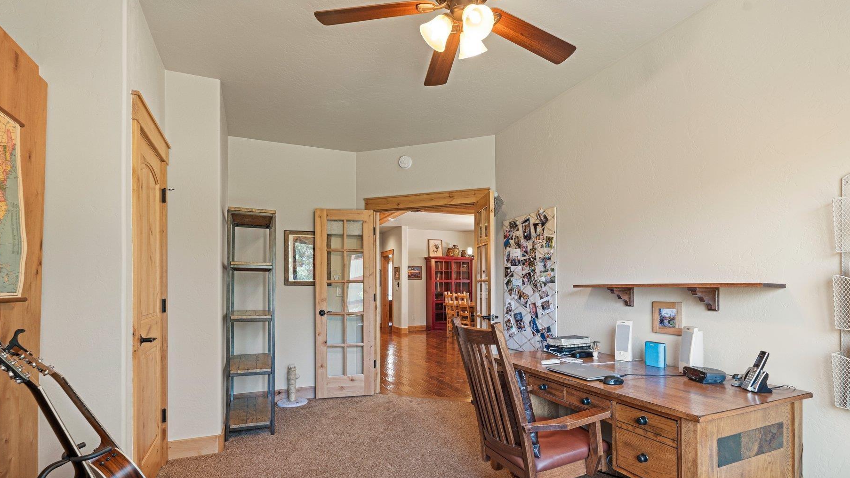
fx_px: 428
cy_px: 281
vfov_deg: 58.0
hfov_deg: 89.5
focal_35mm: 19
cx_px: 447
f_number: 8
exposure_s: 1/1.67
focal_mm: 16
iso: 400
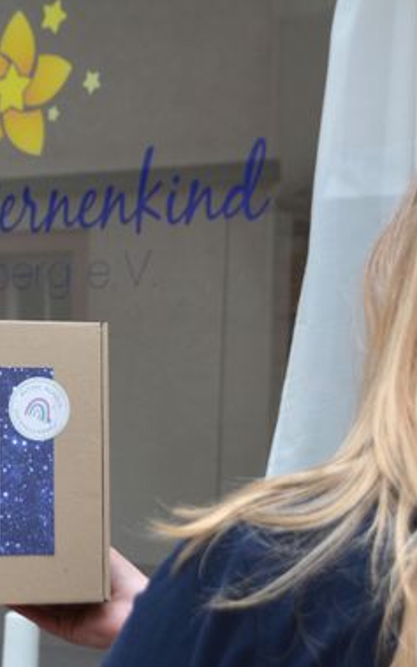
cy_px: 334
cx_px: 82
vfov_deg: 20.4
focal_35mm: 102
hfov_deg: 12.8
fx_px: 1854
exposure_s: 1/125
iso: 220
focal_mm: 44
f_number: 5.6
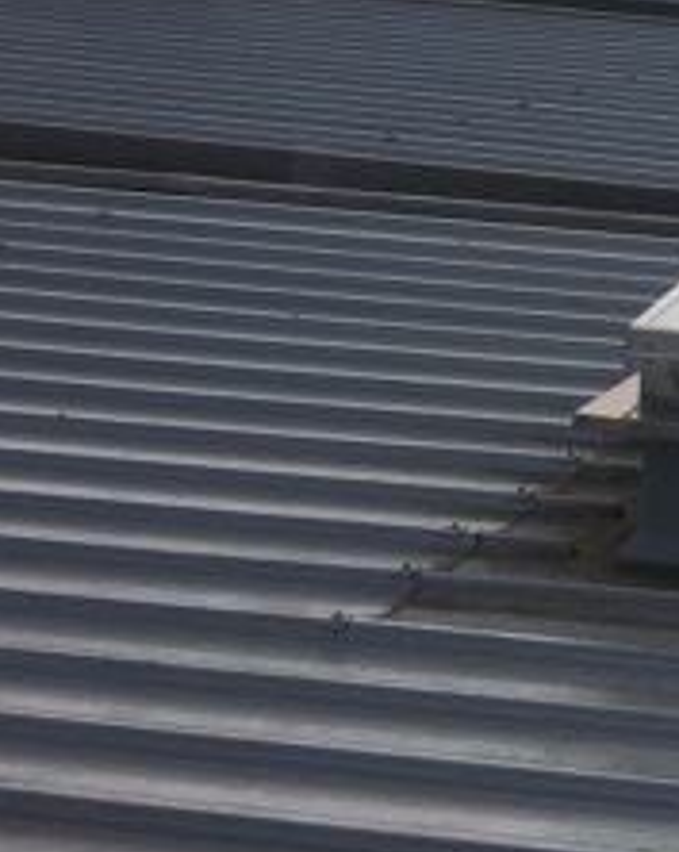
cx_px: 1343
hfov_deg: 14.1
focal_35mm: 92
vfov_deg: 19.9
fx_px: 2316
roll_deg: +1.1
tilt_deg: -0.1
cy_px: -104
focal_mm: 4.15
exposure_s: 1/3846
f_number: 2.2
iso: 25
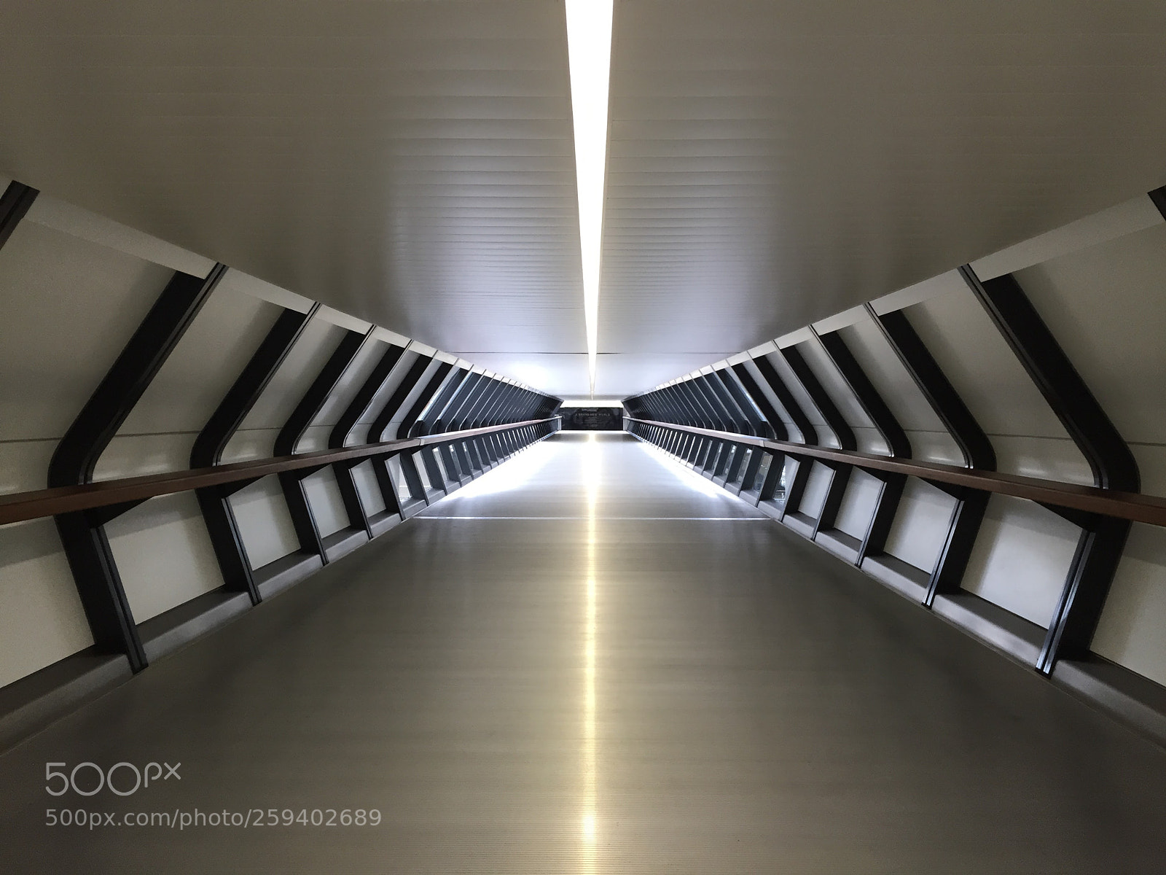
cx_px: 583
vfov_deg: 48.2
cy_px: 438
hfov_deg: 61.7
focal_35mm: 29
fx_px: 977
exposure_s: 1/30
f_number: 2.2
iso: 32
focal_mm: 4.15
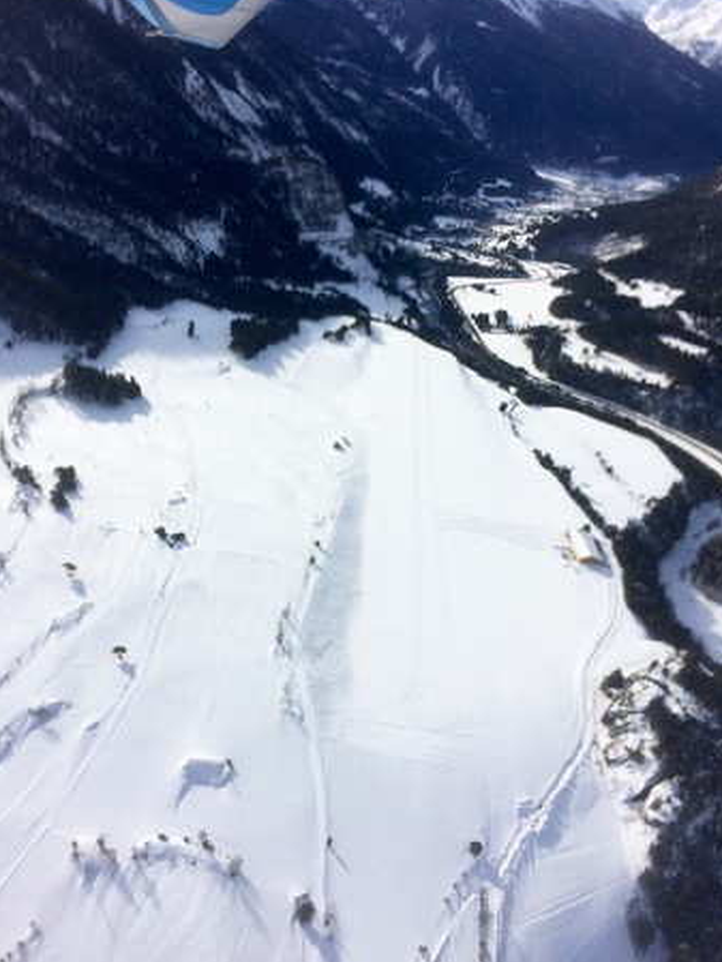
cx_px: 345
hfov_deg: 45.4
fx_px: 862
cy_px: 499
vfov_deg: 58.3
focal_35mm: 31
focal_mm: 4.15
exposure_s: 1/3731
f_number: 2.2
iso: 32
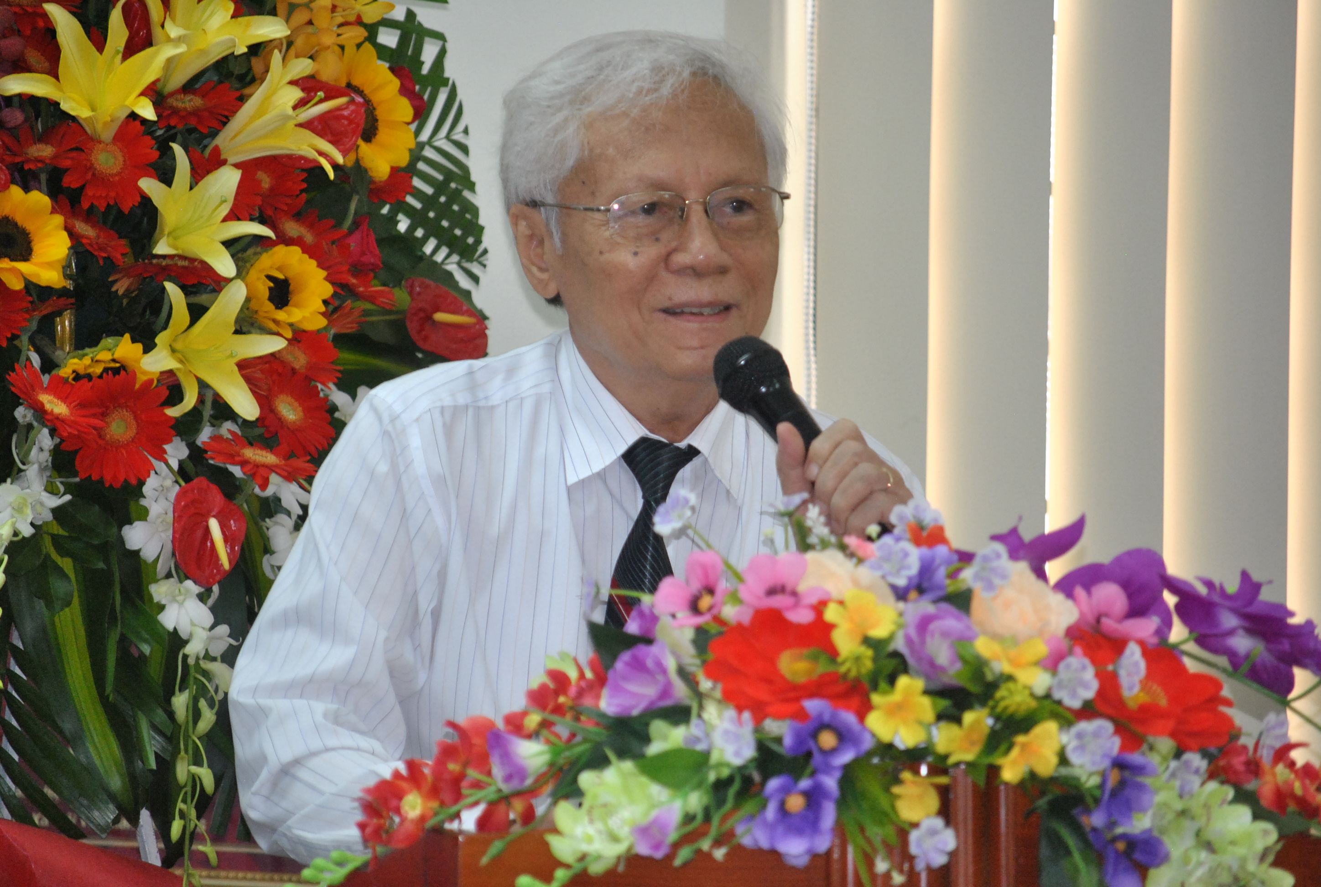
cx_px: 660
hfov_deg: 10.9
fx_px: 6894
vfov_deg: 7.4
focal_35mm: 188
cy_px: 444
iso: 800
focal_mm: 125
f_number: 4.8
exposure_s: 1/60
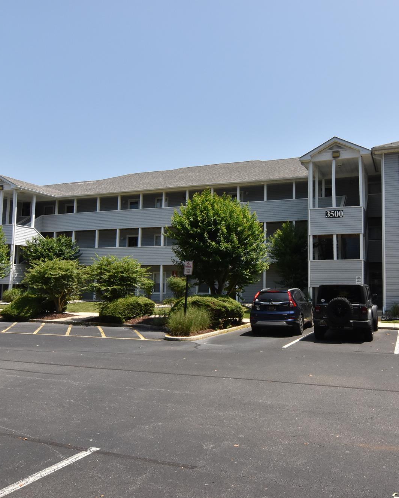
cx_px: 261
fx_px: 384
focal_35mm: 26
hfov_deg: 54.0
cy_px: 256
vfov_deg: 66.0
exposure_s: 1/800
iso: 800
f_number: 14
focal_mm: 12
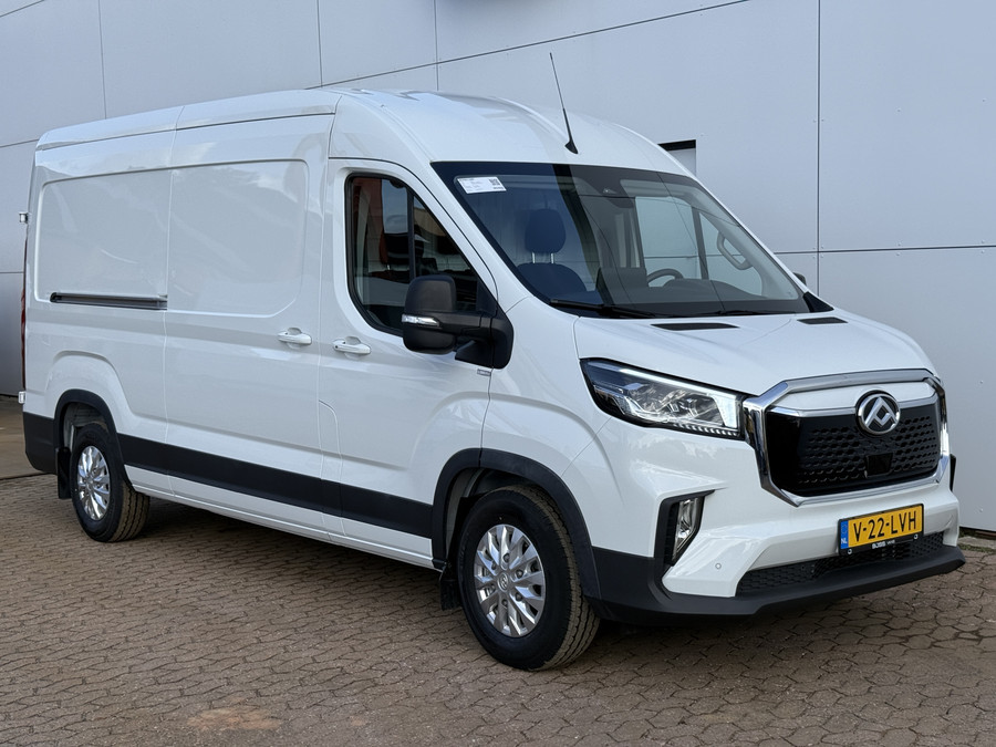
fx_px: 1381
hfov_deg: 39.7
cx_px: 498
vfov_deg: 30.3
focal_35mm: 48
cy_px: 374
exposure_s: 1/3226
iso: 64
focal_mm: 6.76
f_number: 1.78
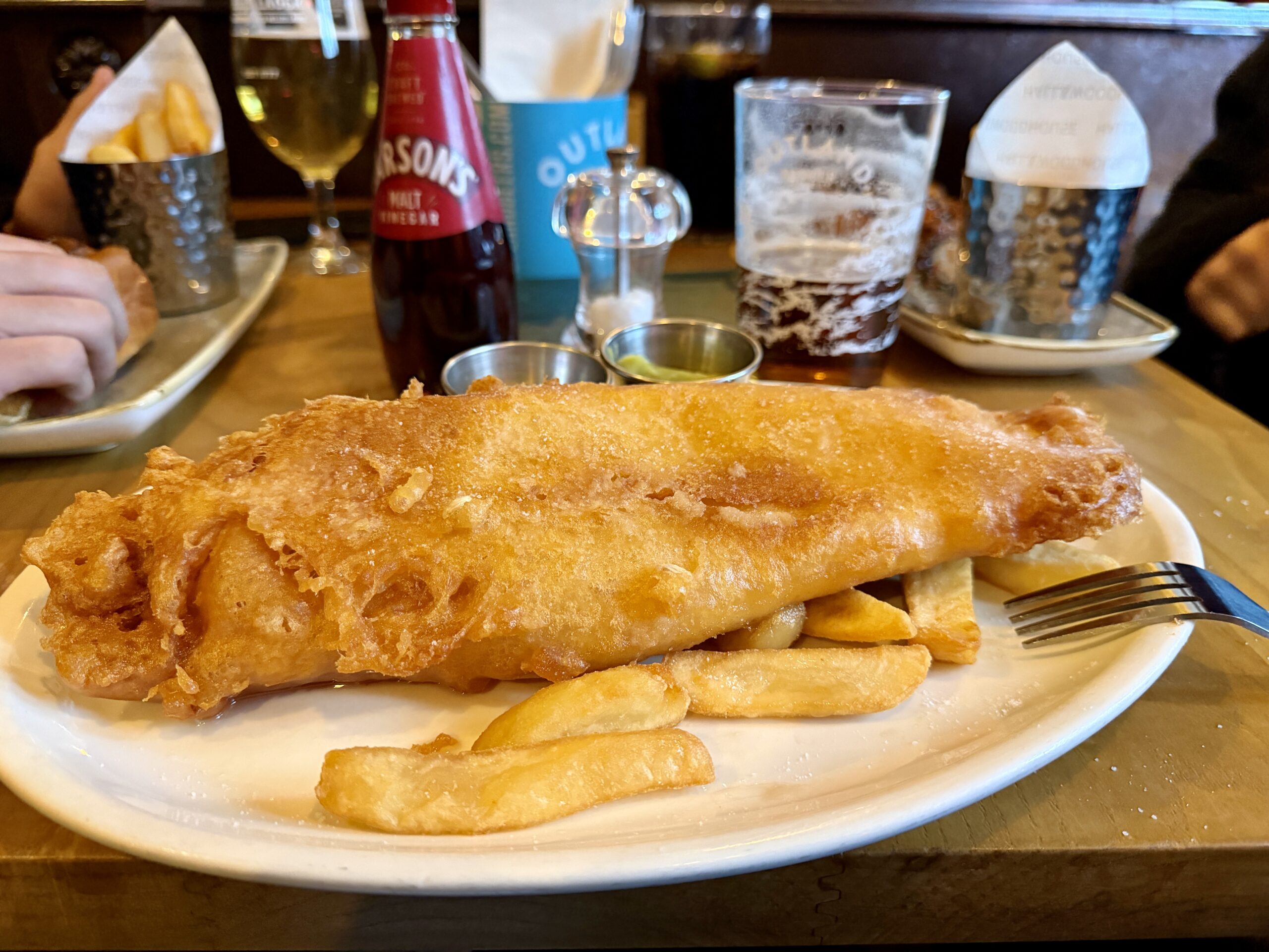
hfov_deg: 71.6
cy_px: 476
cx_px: 634
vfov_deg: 56.8
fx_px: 880
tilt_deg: -25.9
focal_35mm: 24
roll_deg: -0.6
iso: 800
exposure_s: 1/48
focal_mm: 6.76
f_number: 1.78
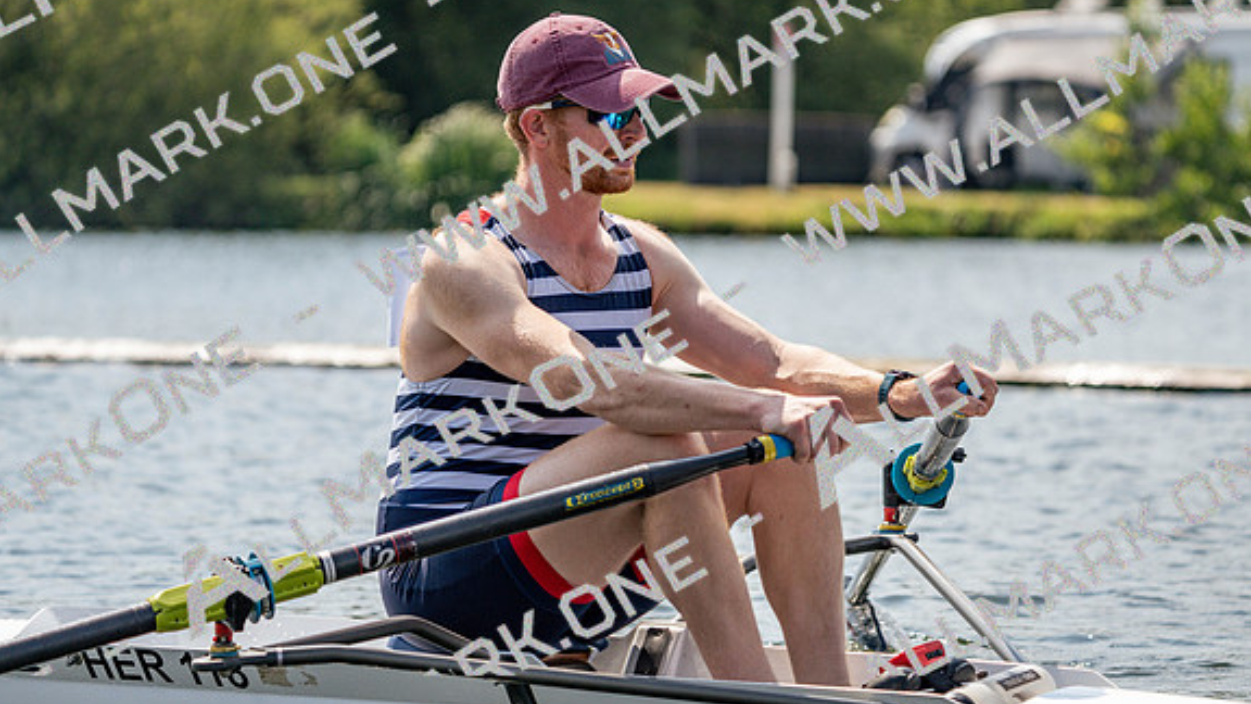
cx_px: 623
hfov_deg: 10.2
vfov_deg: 5.8
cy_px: 303
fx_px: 6999
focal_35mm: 211
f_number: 5.6
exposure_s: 1/1600
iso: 200
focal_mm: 200
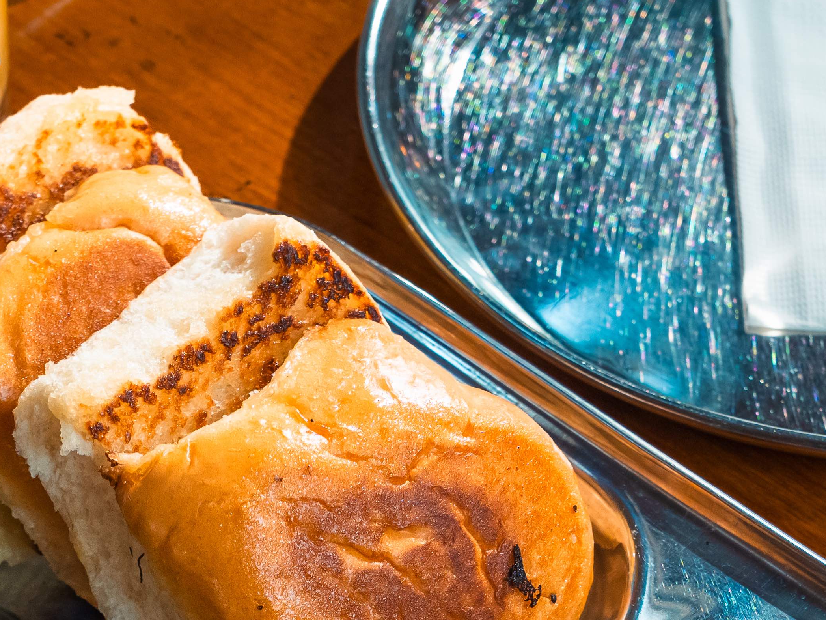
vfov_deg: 8.9
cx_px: 153
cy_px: 891
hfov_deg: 12.0
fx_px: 3914
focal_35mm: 164
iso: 1000
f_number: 7.1
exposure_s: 1/125
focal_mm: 51
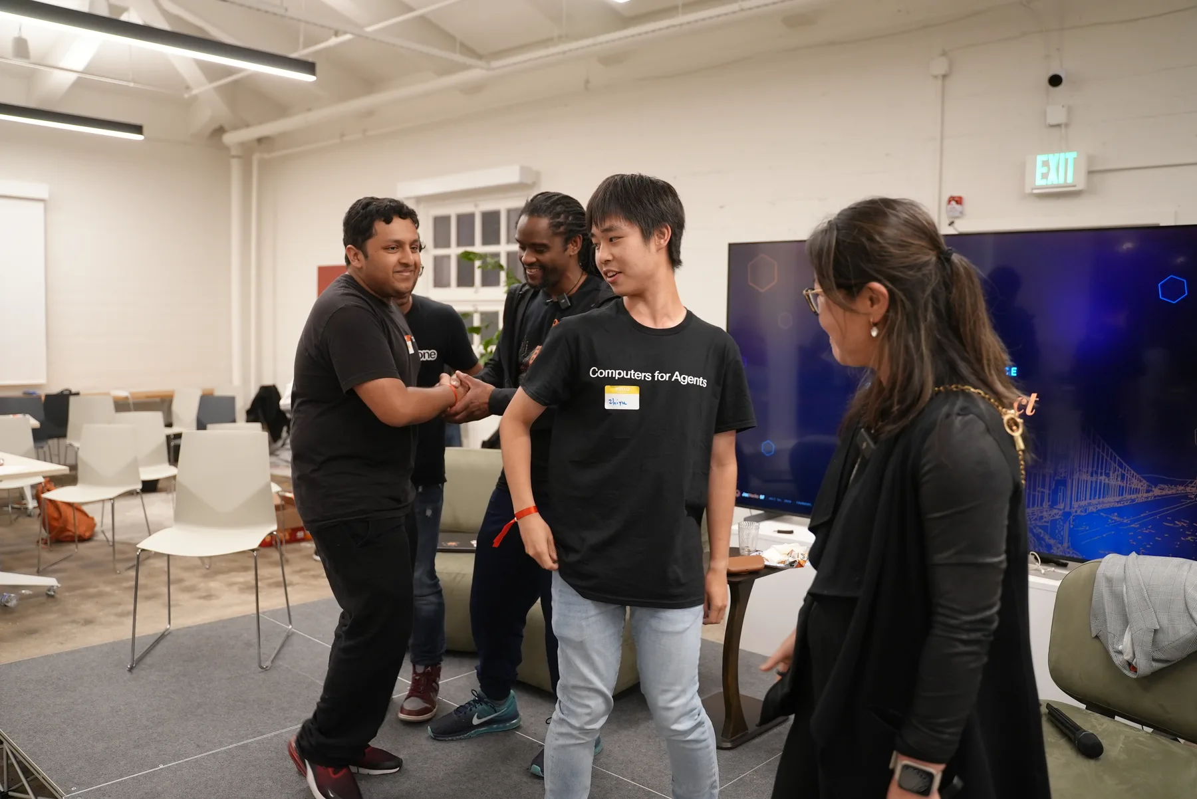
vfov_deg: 46.4
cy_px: 400
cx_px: 598
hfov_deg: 65.4
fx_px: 931
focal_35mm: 28
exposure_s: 1/160
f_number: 2.8
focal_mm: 28
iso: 1250
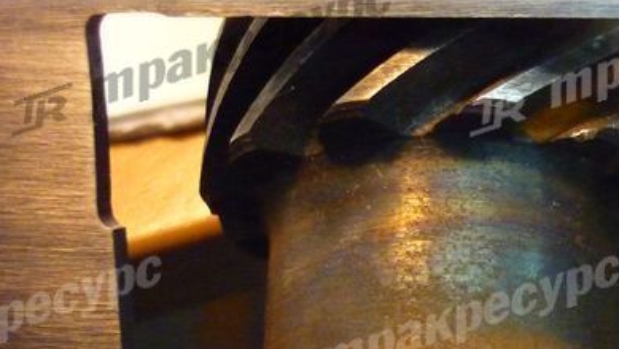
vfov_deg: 16.2
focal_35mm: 74
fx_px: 1215
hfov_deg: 27.1
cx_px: 608
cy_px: 269
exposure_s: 1/50
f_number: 2.8
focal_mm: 5.5
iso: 800
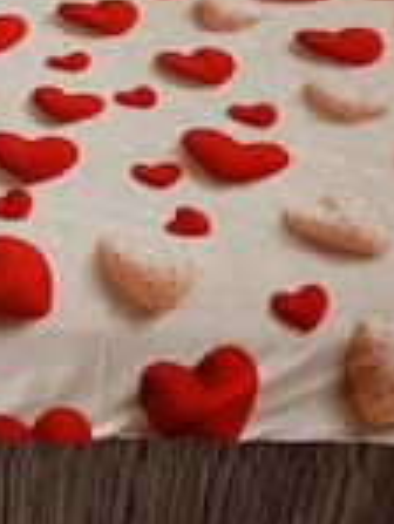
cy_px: 53
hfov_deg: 19.4
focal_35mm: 75
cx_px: 56
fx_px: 1137
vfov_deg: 25.2
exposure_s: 1/20
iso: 1896
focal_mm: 4.27
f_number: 1.8
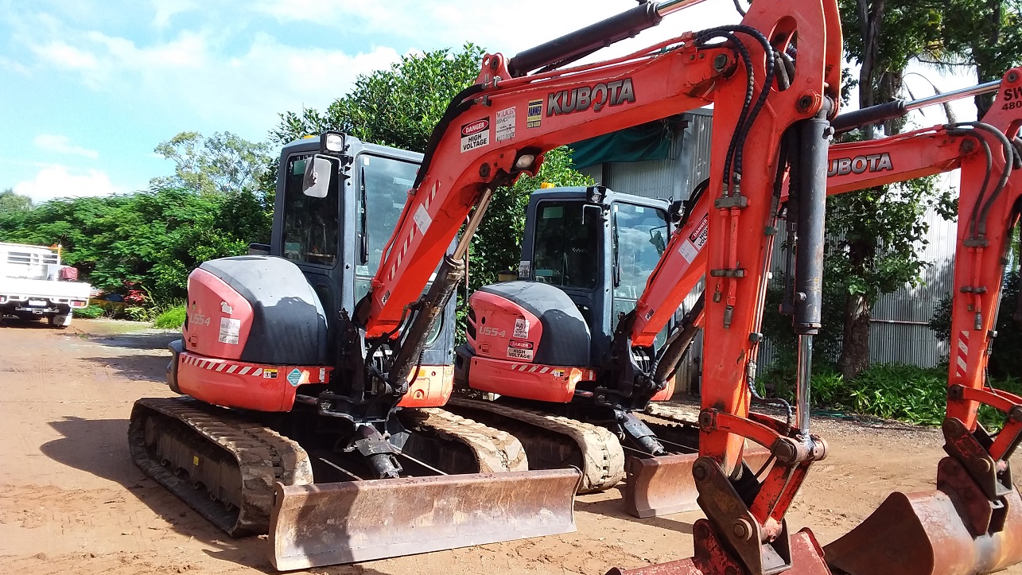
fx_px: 840
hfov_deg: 62.6
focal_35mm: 31
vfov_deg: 37.8
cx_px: 518
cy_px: 309
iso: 40
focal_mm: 2.91
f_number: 1.9
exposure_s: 1/704
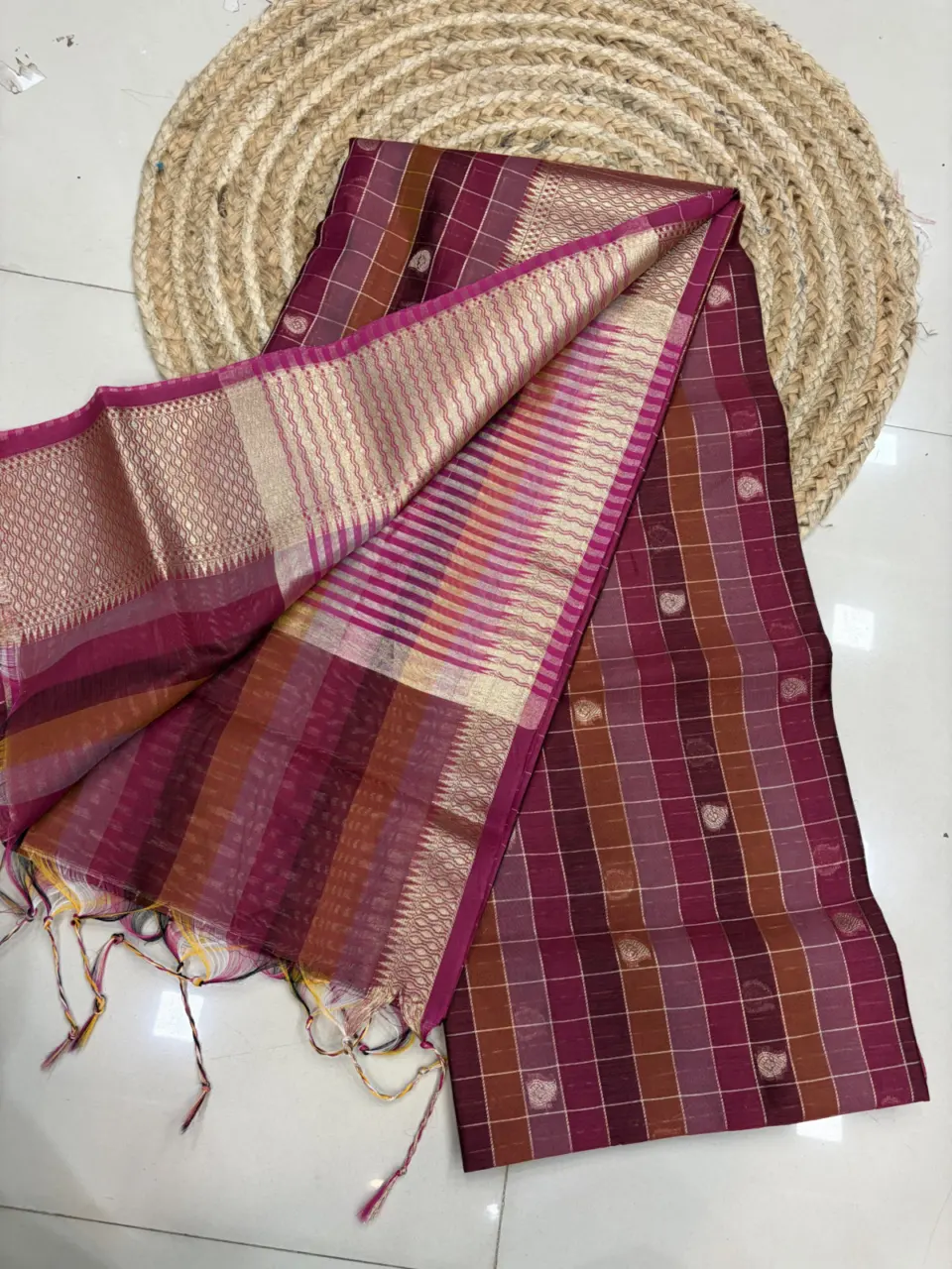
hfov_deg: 53.1
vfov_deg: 67.3
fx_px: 953
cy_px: 634
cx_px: 476
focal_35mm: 26
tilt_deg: -73.5
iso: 80
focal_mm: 5.96
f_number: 1.6
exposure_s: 1/50
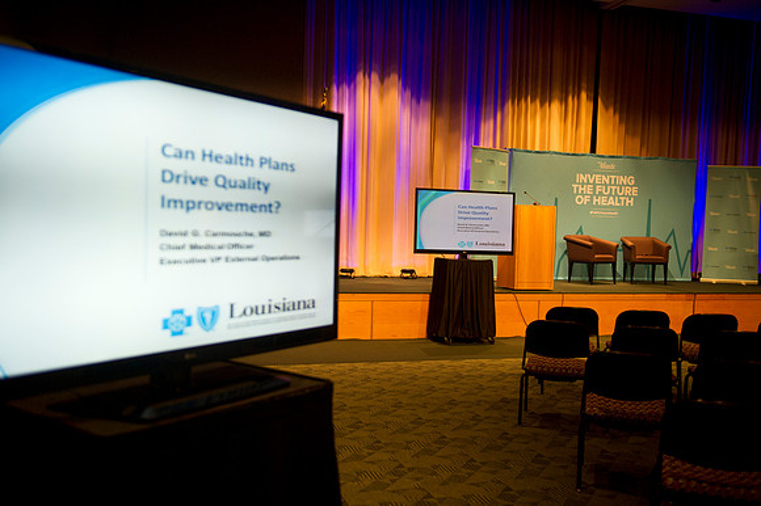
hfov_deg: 55.8
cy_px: 253
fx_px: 718
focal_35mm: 34
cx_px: 380
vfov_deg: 38.8
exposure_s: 1/320
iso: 2500
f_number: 2.8
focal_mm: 34
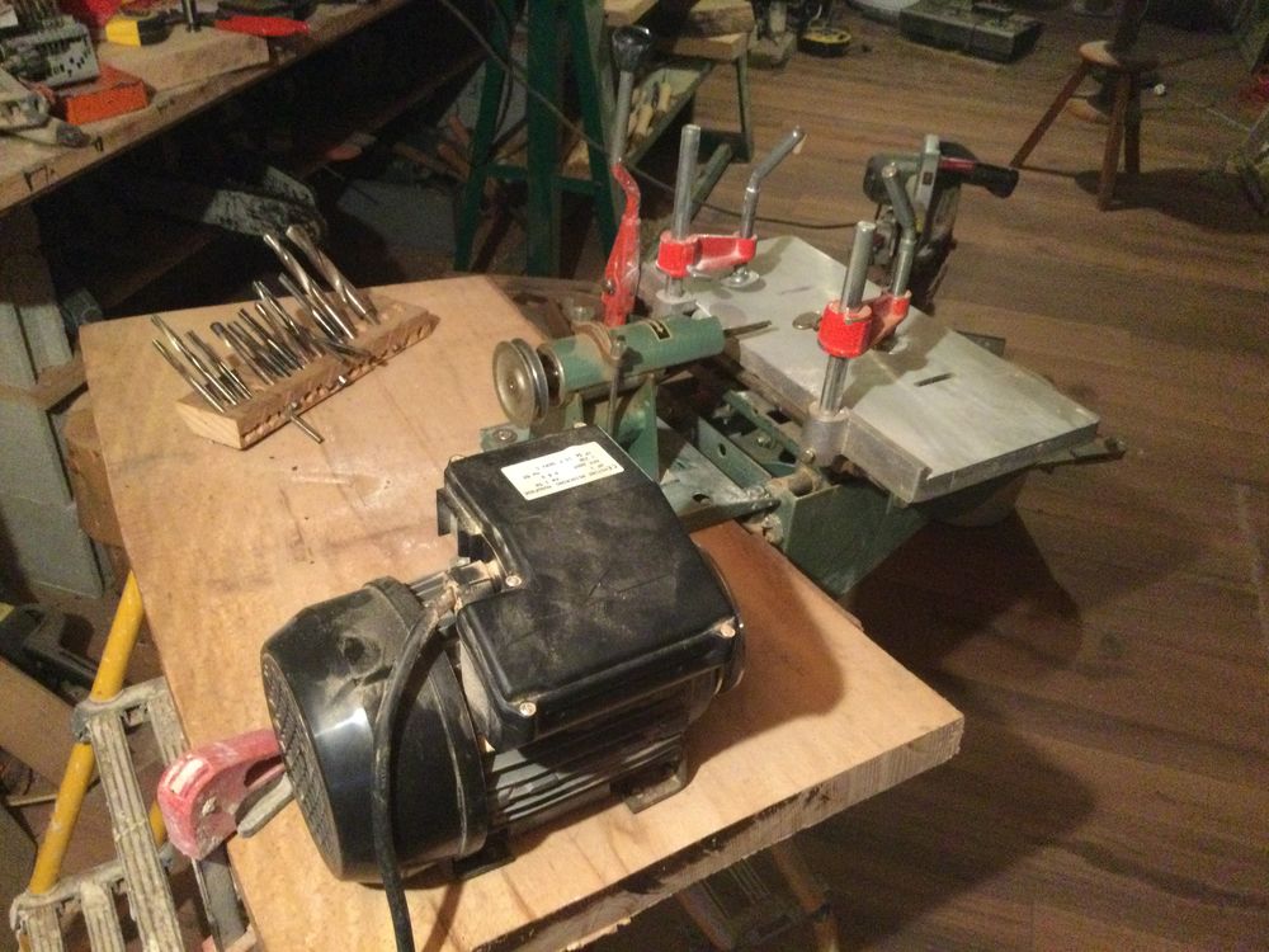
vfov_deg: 45.4
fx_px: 1136
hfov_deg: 58.4
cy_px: 476
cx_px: 634
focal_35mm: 31
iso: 320
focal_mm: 3.3
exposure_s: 1/17
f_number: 2.4
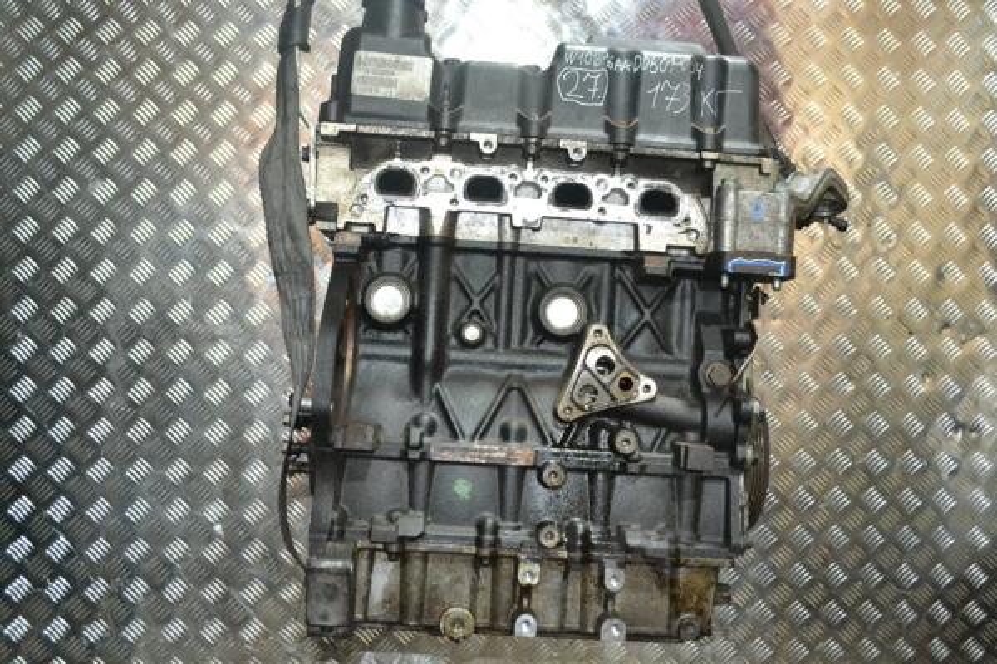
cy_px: 332
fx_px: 997
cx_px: 498
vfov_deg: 36.9
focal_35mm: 36
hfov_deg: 53.1
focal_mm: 24
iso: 2200
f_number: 4
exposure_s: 1/60
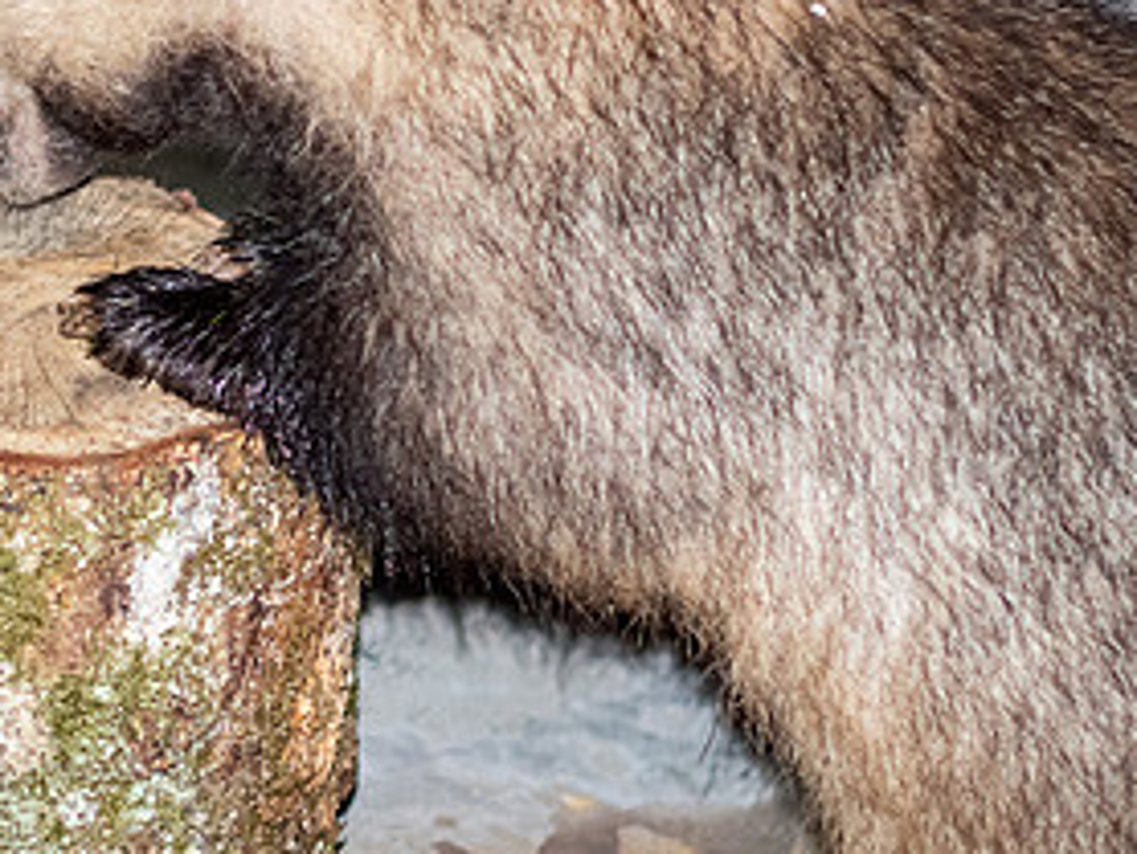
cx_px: -25
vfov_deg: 6.0
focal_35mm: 248
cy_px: -30
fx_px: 8153
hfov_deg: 7.9
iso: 1600
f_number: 1.8
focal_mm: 45
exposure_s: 1/160
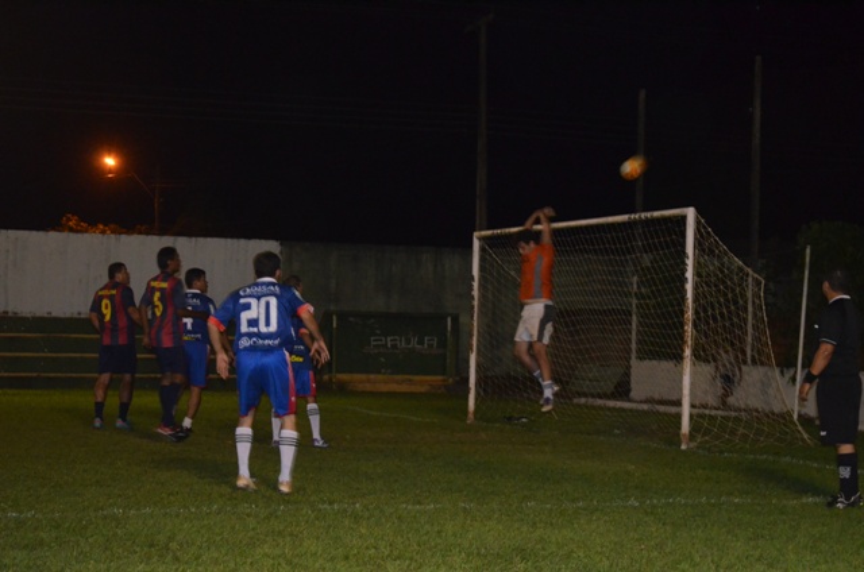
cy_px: 286
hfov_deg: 24.7
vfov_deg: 16.5
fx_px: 1976
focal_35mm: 82
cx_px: 432
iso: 3200
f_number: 5.6
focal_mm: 55
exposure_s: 1/60
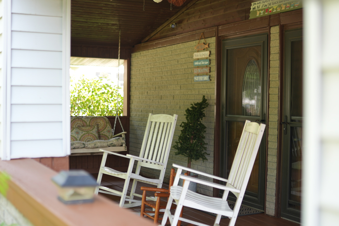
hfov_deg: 37.9
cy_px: 113
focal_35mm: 52
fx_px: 494
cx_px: 170
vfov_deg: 25.8
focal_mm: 35
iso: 100
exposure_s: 1/250
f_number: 1.4
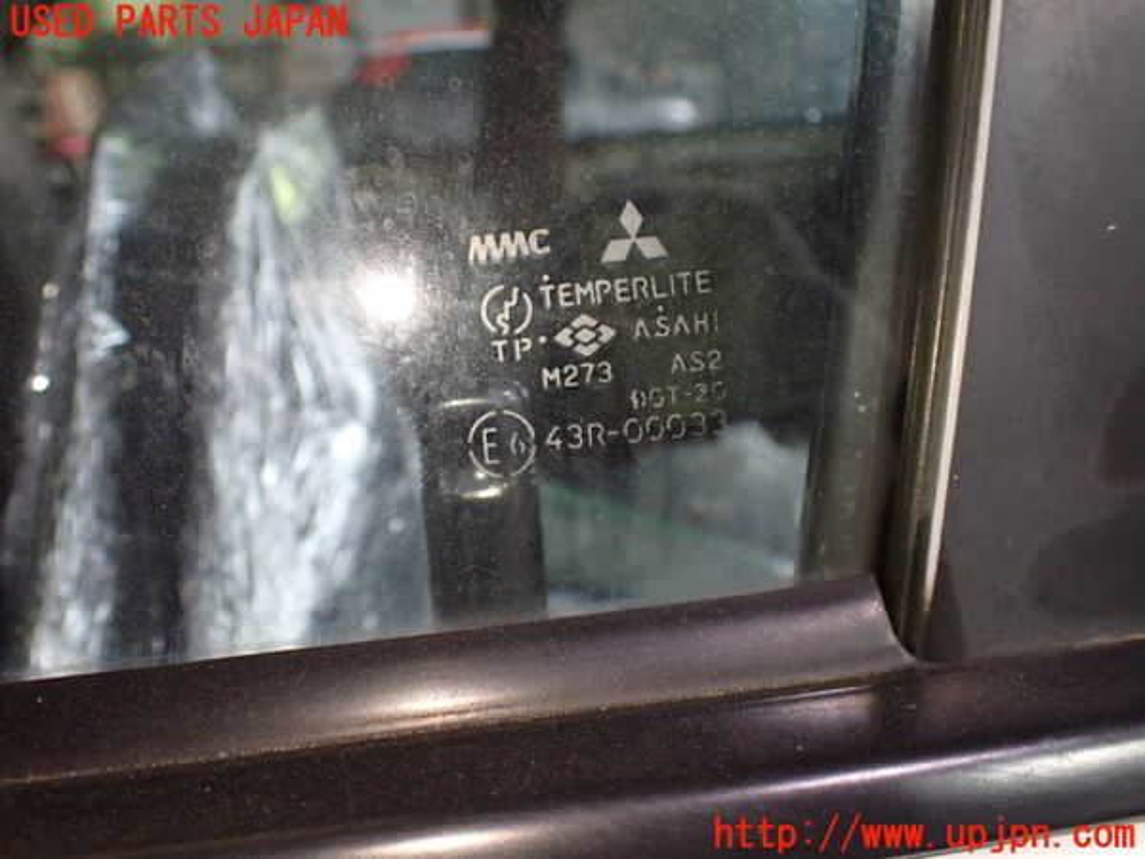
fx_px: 992
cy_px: 430
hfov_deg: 60.0
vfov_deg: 46.8
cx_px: 572
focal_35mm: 30
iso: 800
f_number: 2.3
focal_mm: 5.4
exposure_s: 1/125
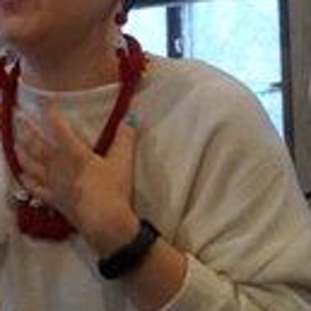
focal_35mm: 103
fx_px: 1047
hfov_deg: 16.3
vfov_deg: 16.9
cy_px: 102
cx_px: -53
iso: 3200
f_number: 4
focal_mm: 26
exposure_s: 1/50
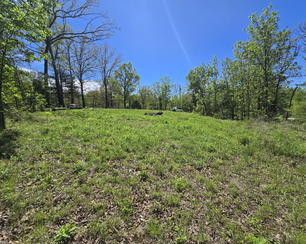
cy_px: 126
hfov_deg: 100.6
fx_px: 127
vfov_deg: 88.0
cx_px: 162
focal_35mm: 14
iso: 50
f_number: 2.2
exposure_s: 1/2671
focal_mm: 2.2
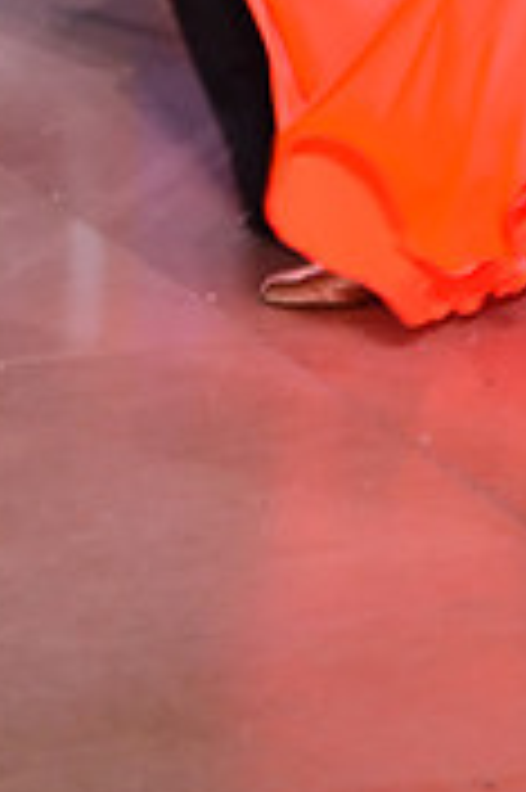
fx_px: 6236
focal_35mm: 284
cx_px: 119
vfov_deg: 7.1
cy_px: -464
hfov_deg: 4.8
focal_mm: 86
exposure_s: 1/320
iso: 2500
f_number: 8
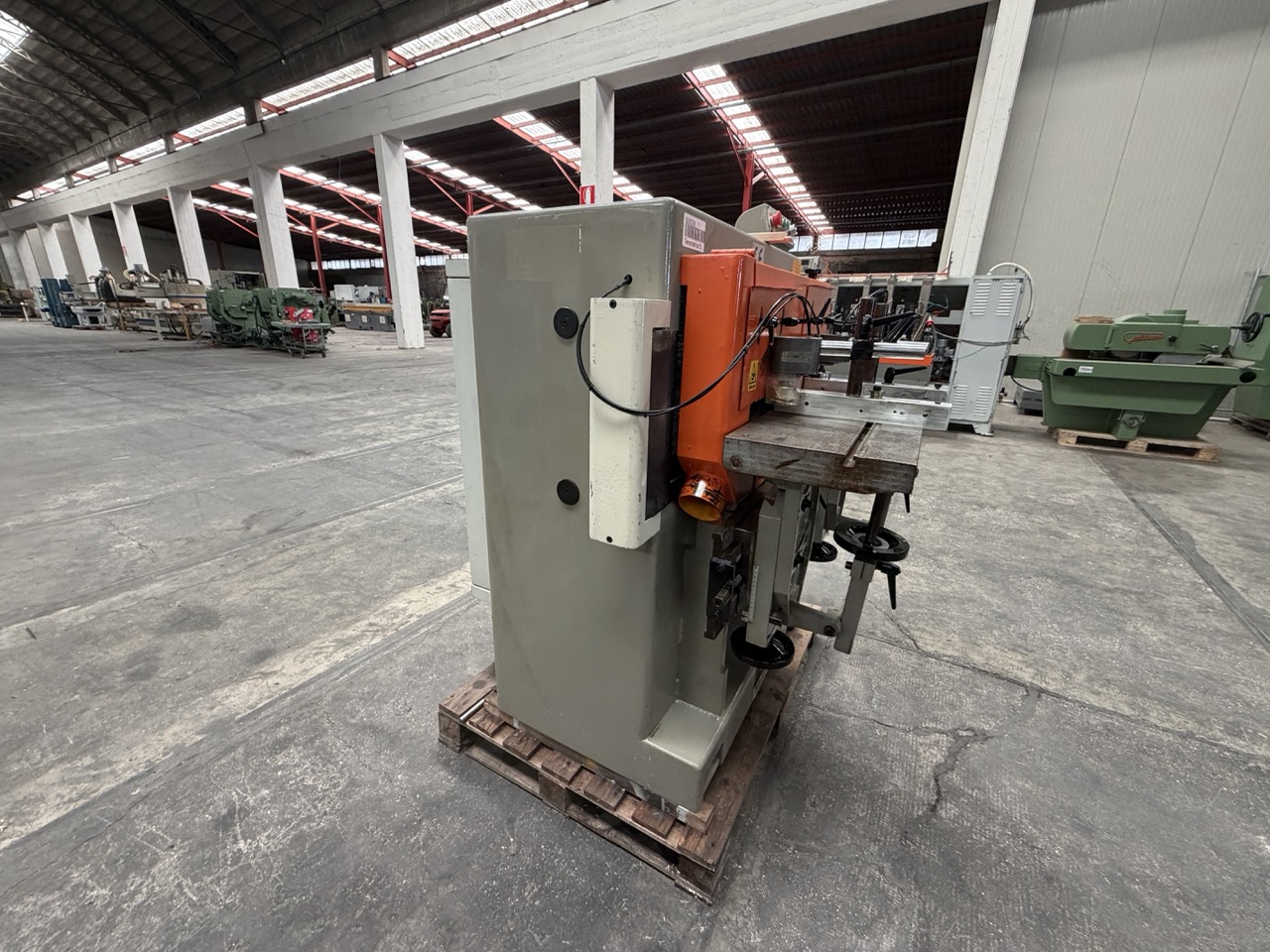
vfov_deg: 85.7
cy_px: 476
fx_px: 514
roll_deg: -0.4
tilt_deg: -17.0
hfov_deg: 102.1
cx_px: 635
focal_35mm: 14
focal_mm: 2.22
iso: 320
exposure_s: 1/114
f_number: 2.2
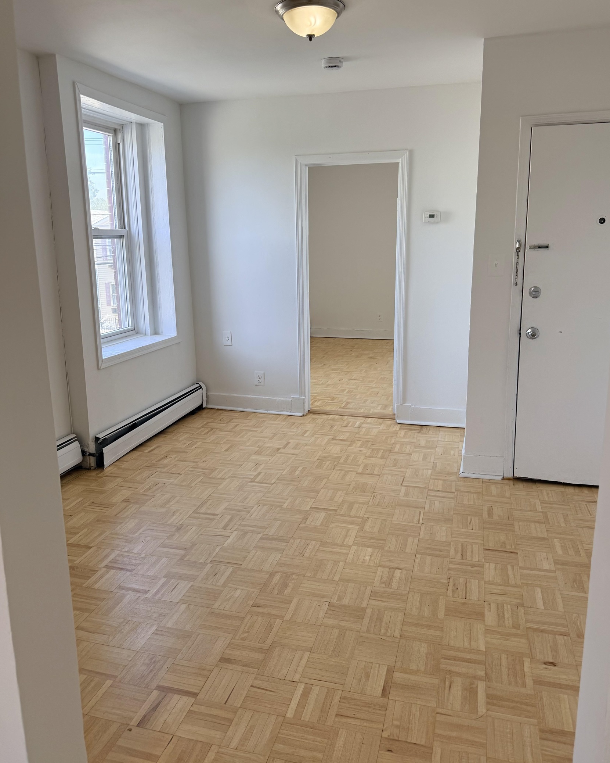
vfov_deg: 65.9
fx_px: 587
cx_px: 315
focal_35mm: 26
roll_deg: +0.5
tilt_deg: -11.3
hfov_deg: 54.9
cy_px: 352
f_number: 1.78
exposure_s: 1/235
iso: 100
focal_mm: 6.76
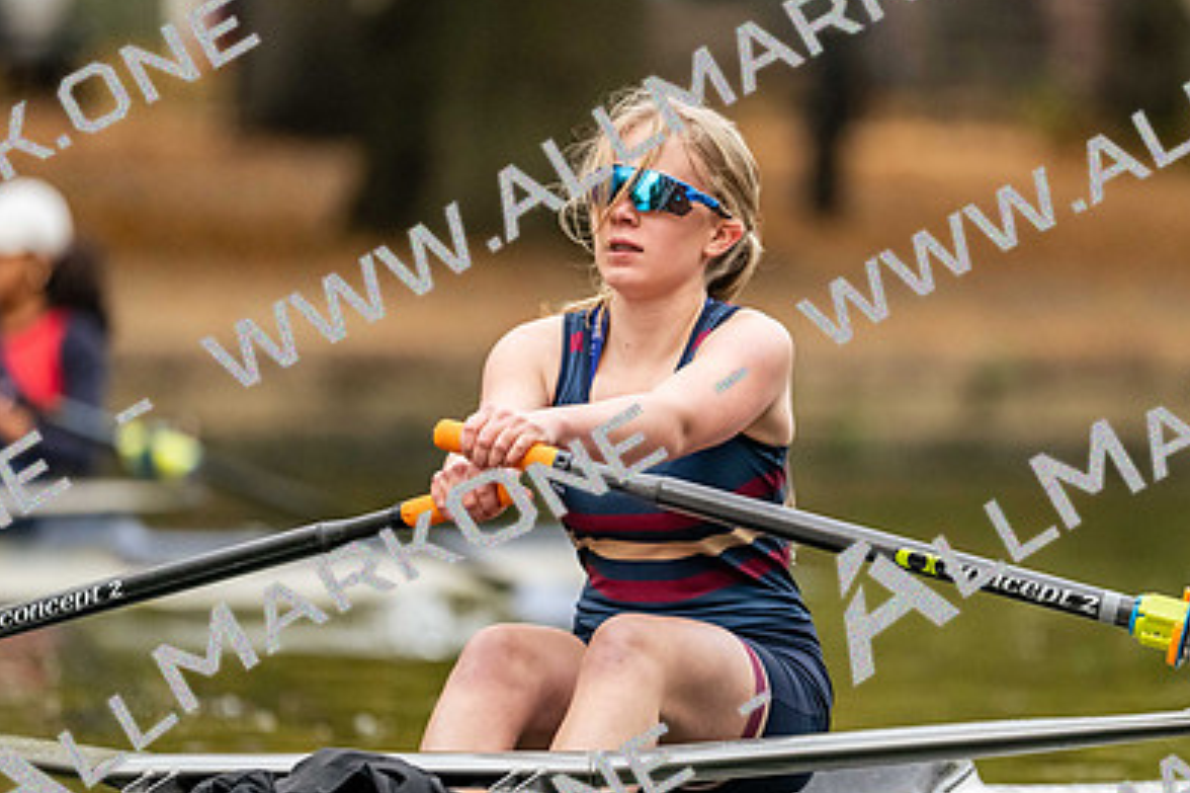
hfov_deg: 3.5
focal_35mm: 592
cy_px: 396
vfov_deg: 2.3
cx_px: 577
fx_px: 19560
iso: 4000
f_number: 4.5
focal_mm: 400
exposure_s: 1/2500
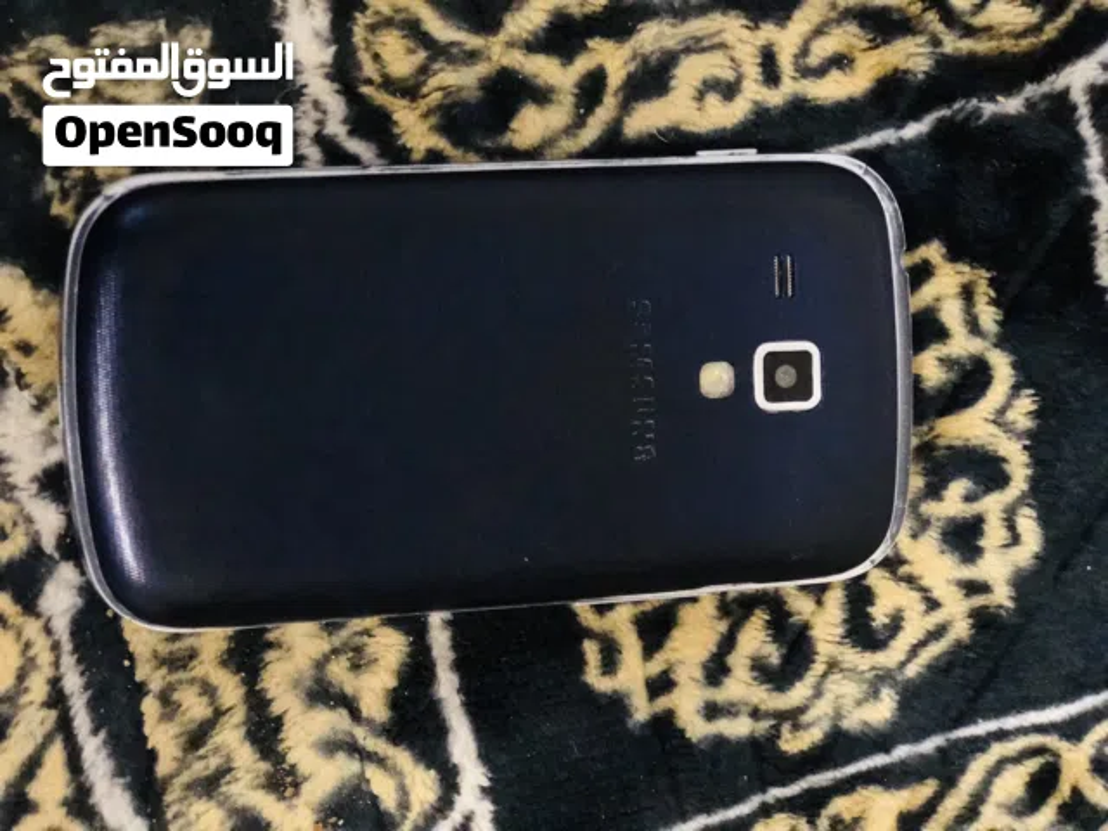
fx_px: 1824
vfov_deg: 25.7
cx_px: 554
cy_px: 416
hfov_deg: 33.8
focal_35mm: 57
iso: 1250
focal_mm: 6.6
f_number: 2.8
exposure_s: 1/33
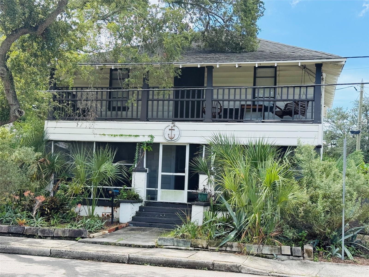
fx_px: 512
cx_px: 184
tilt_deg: +3.2
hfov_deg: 39.7
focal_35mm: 48
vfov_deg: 30.3
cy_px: 138
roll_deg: -2.3
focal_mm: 6.76
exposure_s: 1/1429
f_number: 1.78
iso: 80
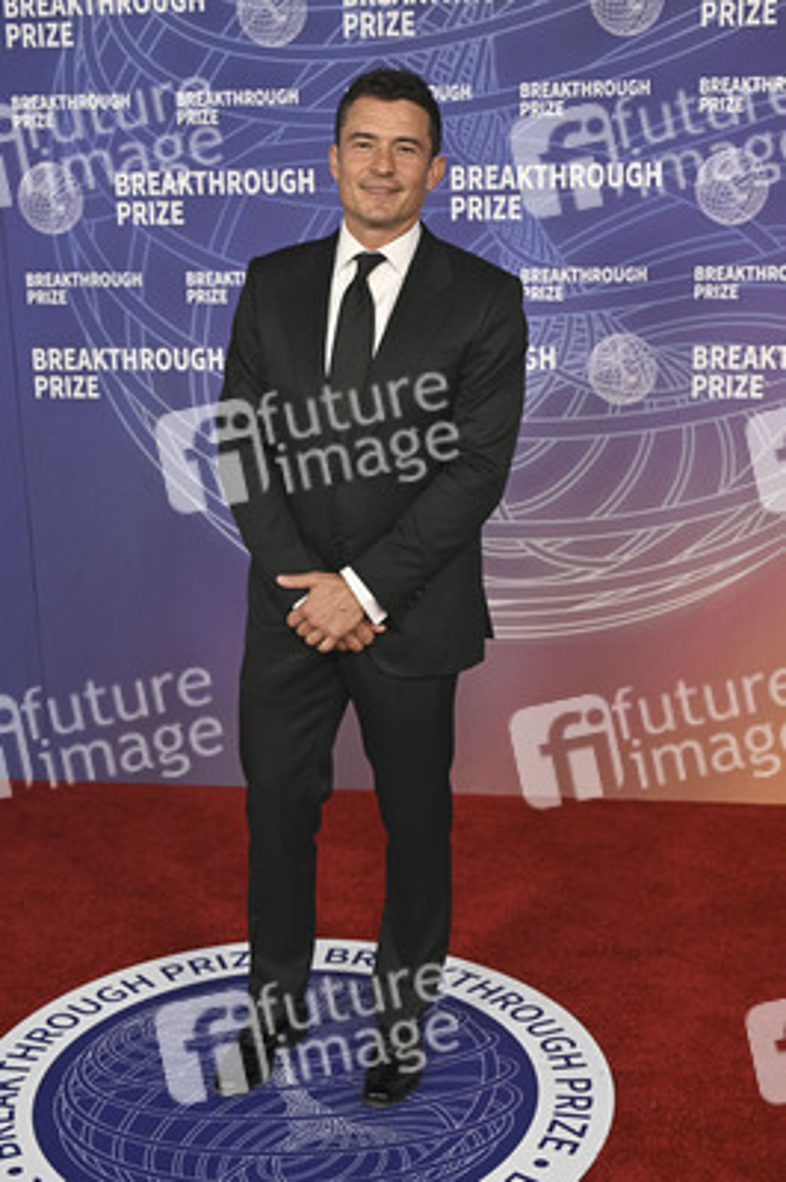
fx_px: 1640
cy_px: 591
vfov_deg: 39.6
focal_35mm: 50
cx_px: 393
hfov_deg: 26.9
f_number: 4
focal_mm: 50
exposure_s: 1/320
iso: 2000
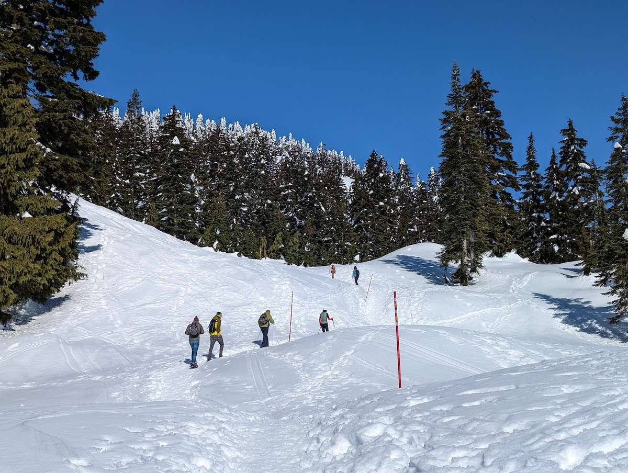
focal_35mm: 48
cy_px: 236
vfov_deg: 30.3
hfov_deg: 39.6
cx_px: 314
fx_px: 872
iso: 56
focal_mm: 6.81
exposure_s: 1/5848
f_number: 1.85
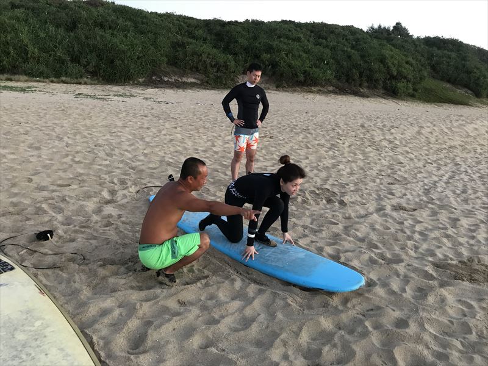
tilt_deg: -10.6
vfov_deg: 49.7
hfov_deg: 63.4
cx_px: 244
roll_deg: -3.4
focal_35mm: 28
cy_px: 183
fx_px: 395
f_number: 1.8
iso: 50
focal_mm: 3.99
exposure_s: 1/15
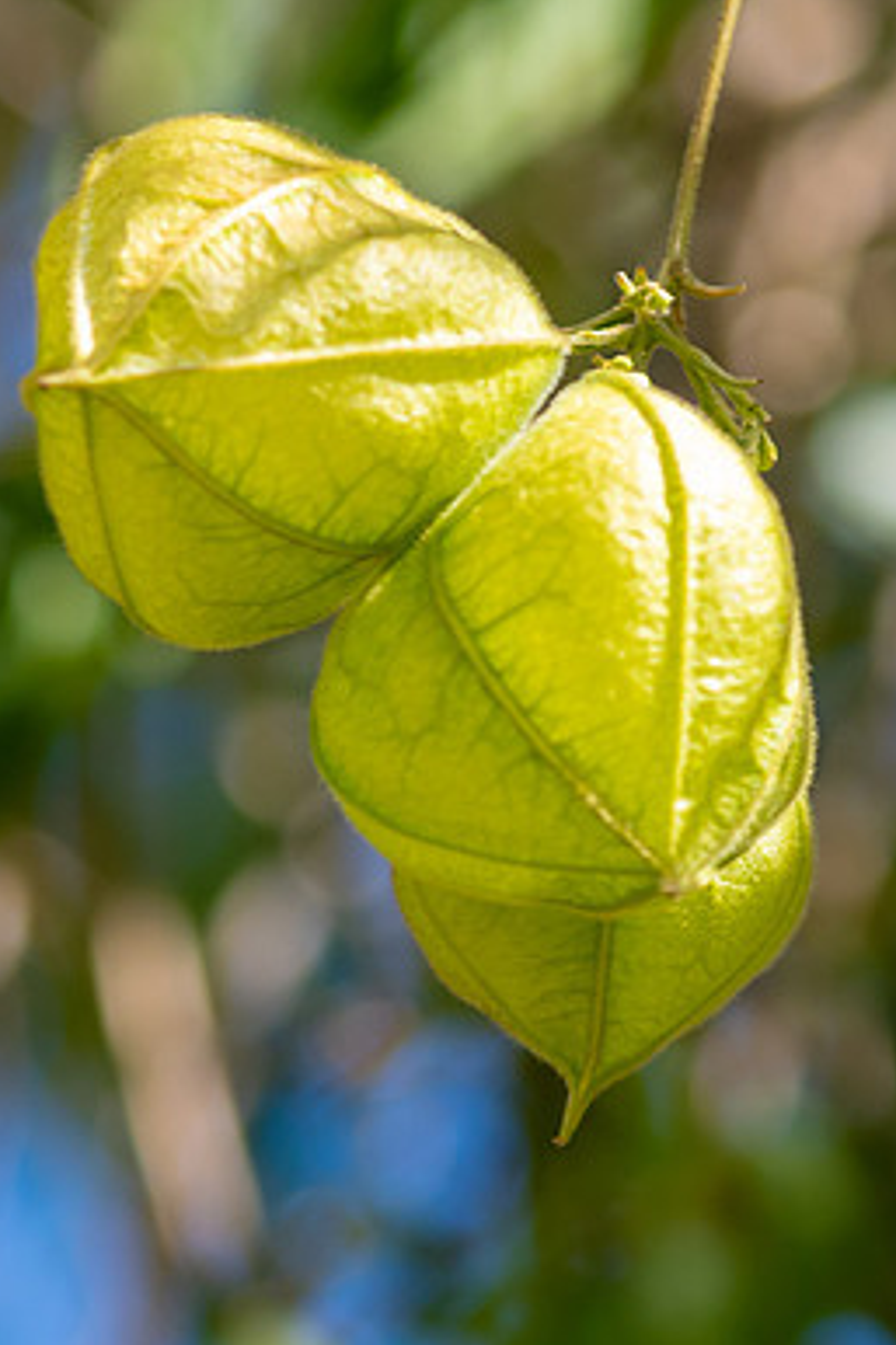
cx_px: 301
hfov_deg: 3.6
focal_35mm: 381
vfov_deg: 5.4
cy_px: 610
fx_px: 14236
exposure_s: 1/640
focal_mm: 92
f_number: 4.5
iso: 200
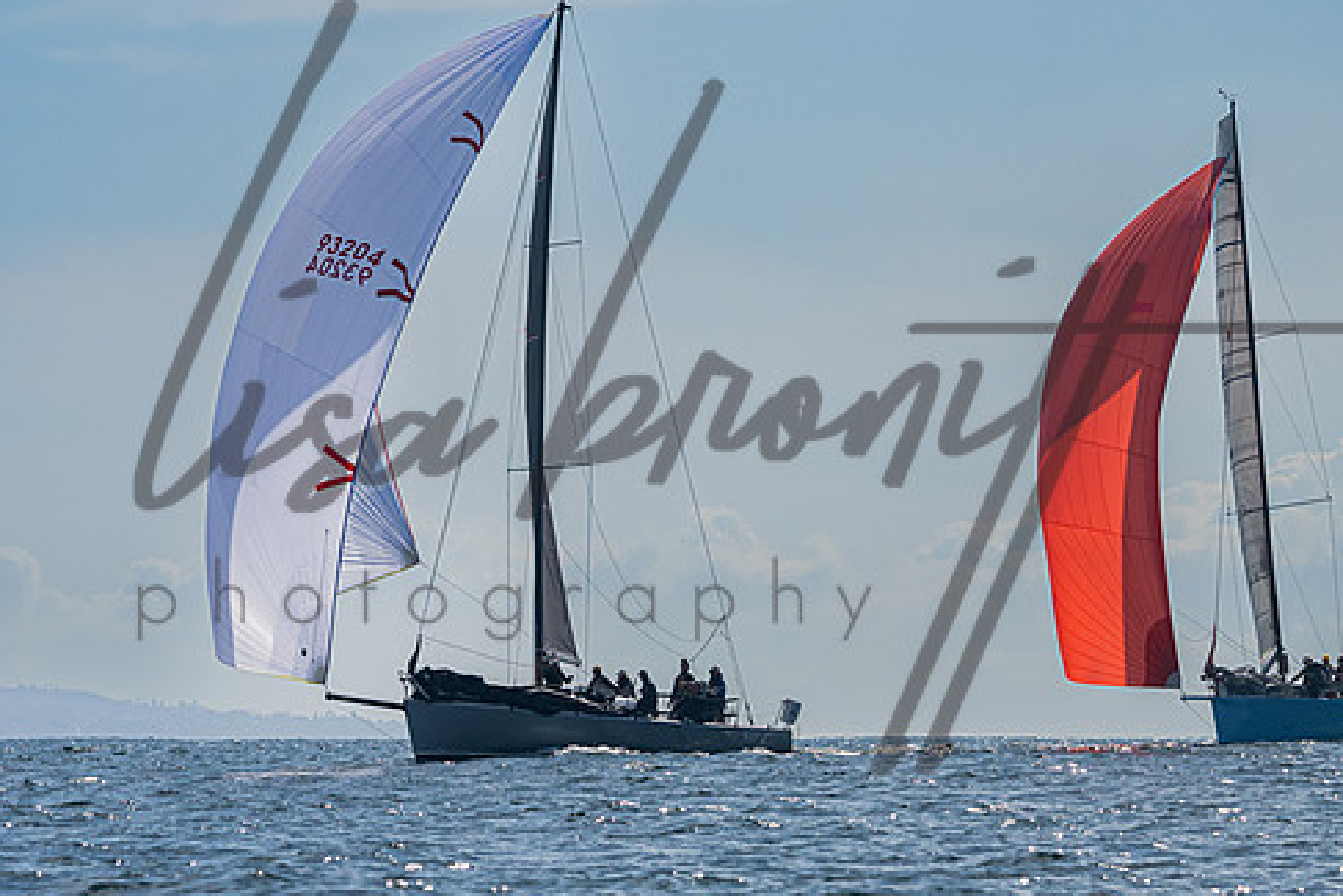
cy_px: 367
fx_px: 11082
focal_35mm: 297
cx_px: 631
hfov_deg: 6.9
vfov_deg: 4.6
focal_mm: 190
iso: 320
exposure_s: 1/5000
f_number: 6.3
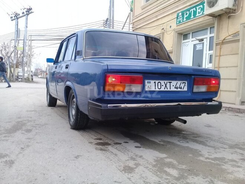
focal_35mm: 31
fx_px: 219
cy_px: 92
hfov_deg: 58.4
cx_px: 122
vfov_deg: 45.4
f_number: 2.2
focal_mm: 3.3
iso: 80
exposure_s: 1/100
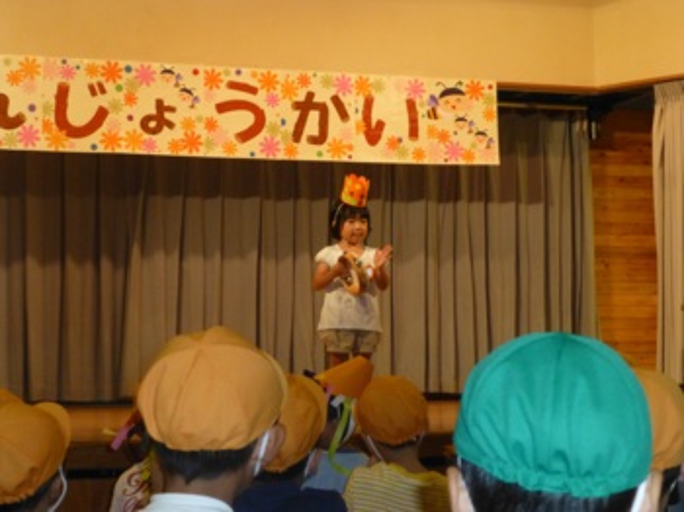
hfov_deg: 26.0
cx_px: 342
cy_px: 256
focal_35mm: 75
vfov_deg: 19.6
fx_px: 1481
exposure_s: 1/60
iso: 800
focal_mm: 13.3
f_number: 5
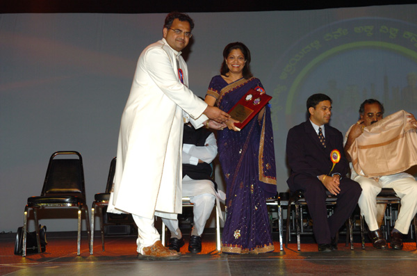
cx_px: 208
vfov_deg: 22.5
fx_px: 693
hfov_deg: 33.5
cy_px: 138
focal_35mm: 60
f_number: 5
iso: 400
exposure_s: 1/80
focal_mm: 40
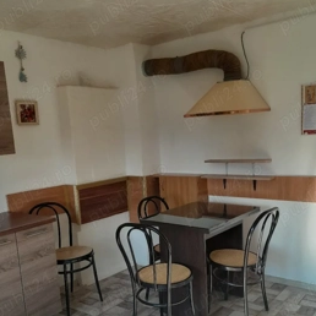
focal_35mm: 37
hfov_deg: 44.9
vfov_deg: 44.3
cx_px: 152
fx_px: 382
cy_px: 208
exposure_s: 1/50
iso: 40
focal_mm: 4
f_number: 1.8
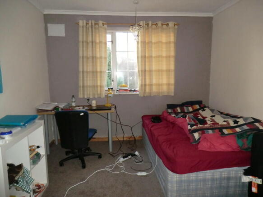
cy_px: 98
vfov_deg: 56.8
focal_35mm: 24
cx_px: 132
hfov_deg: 71.6
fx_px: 182
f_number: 3.2
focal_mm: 4.3
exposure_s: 1/30
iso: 400
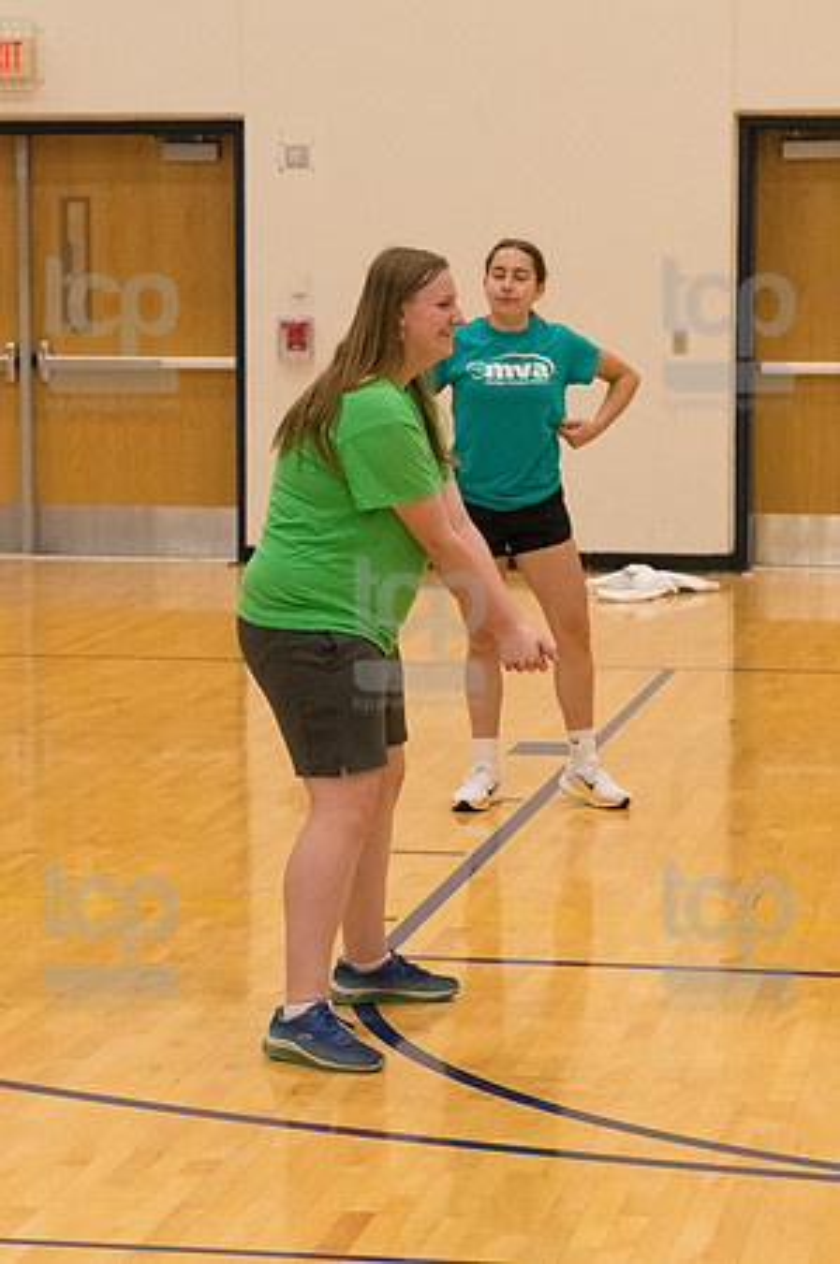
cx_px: 420
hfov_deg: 13.0
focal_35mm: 105
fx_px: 3683
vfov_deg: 19.5
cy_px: 632
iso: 10000
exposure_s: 1/400
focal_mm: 70
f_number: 5.6
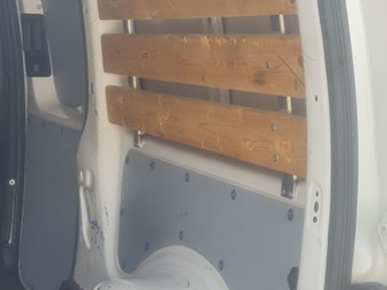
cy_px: 259
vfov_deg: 16.0
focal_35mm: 91
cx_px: -187
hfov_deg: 19.0
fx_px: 1017
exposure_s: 1/283
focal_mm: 5.4
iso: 50
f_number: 1.8
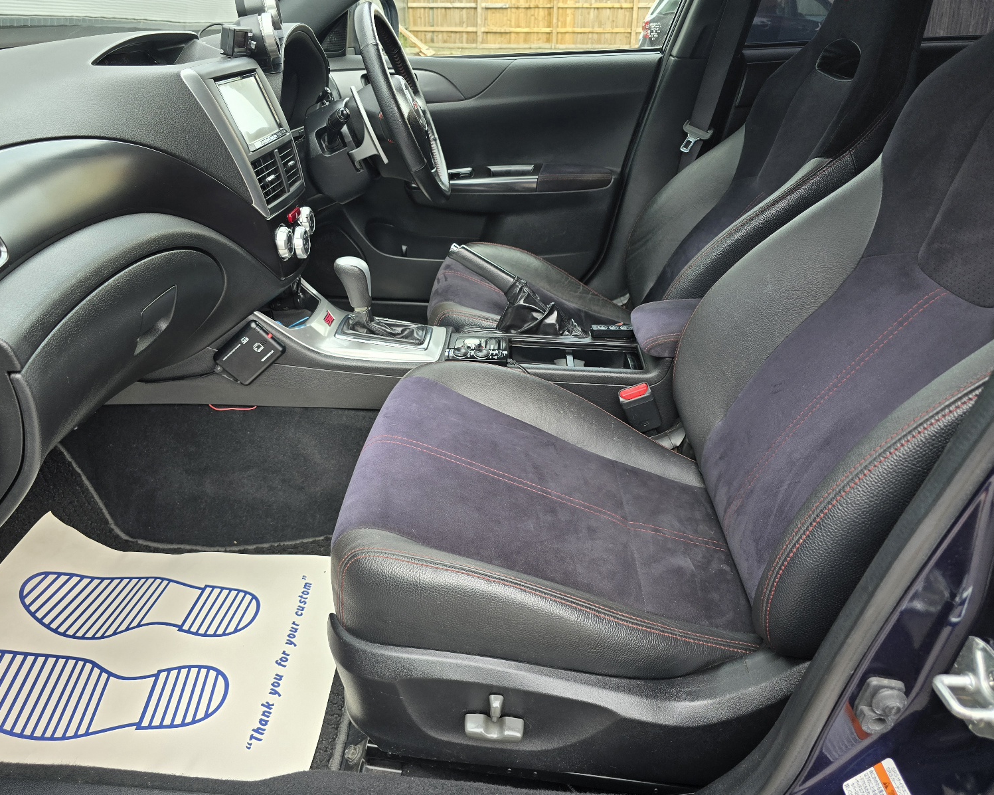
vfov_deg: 58.8
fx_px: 706
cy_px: 398
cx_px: 470
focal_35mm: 24
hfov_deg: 70.2
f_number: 1.7
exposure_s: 1/182
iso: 64
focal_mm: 6.3
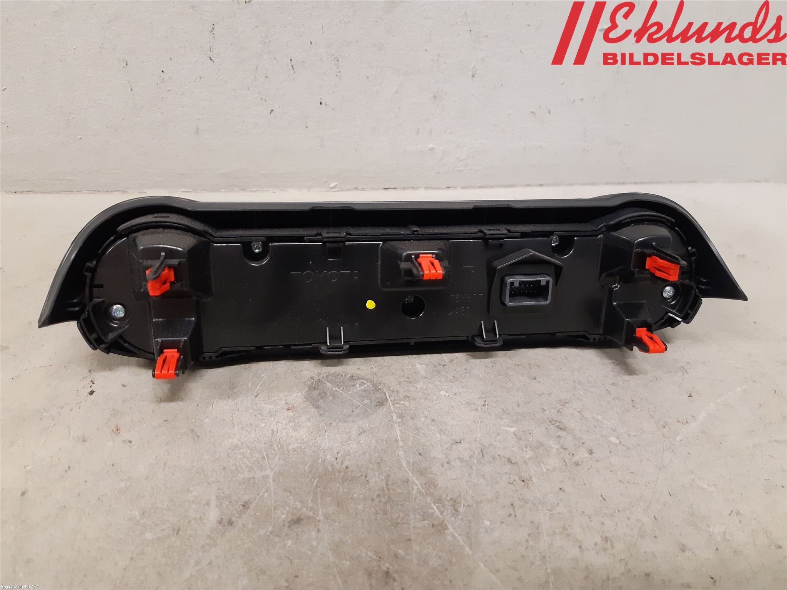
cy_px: 295
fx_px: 591
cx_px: 394
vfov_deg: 53.1
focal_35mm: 26
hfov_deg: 67.3
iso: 250
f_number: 1.7
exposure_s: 1/50
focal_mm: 3.93
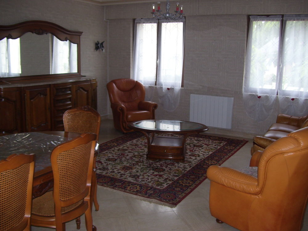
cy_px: 116
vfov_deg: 39.7
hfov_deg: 51.4
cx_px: 154
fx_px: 320
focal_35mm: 36
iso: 100
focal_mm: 6
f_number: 2.7
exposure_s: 1/60
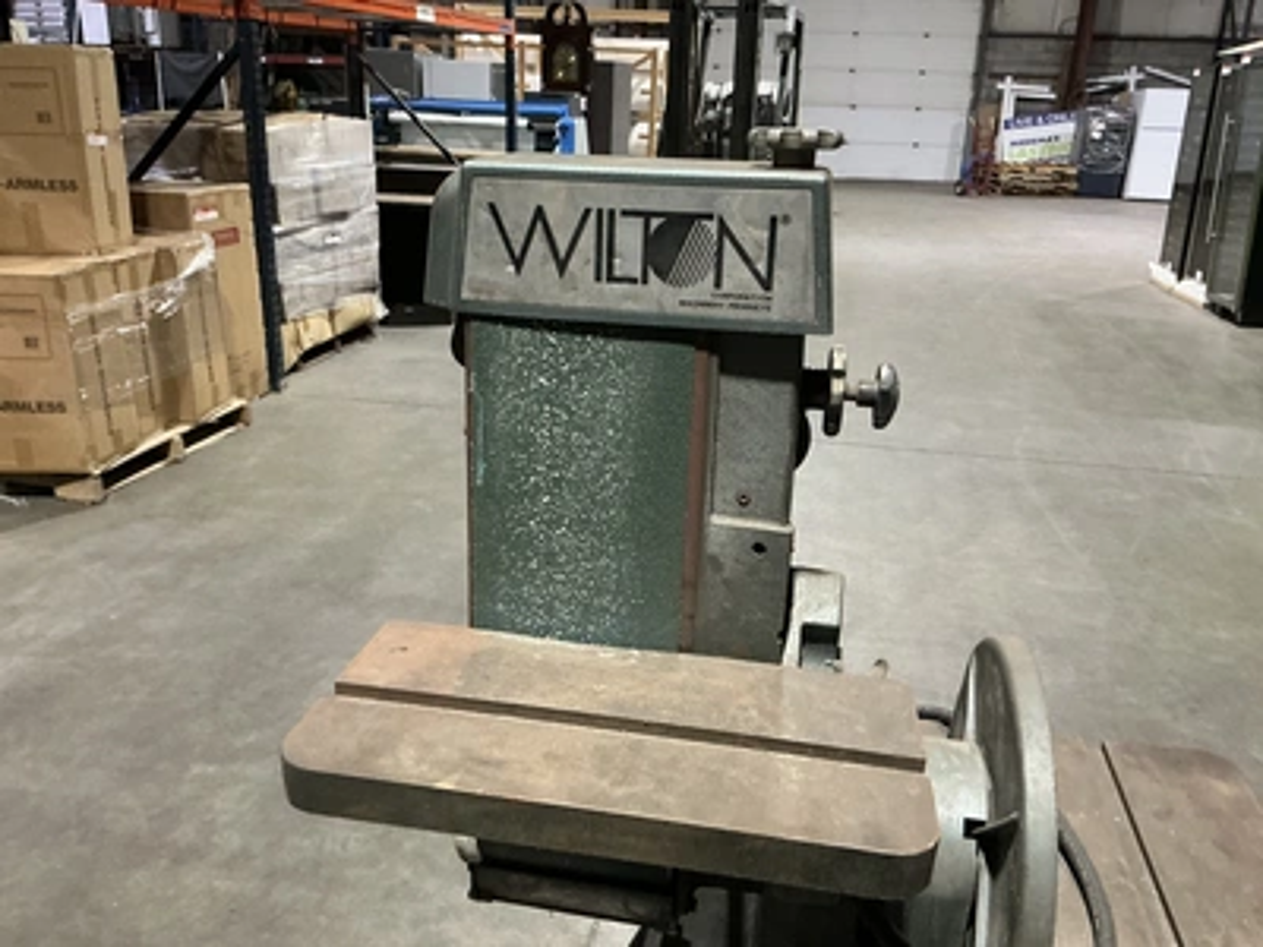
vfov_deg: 49.7
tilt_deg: -20.2
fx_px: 1022
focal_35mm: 28
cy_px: 474
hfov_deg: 63.4
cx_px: 632
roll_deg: -2.6
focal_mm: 3
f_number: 1.8
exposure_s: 1/60
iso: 250
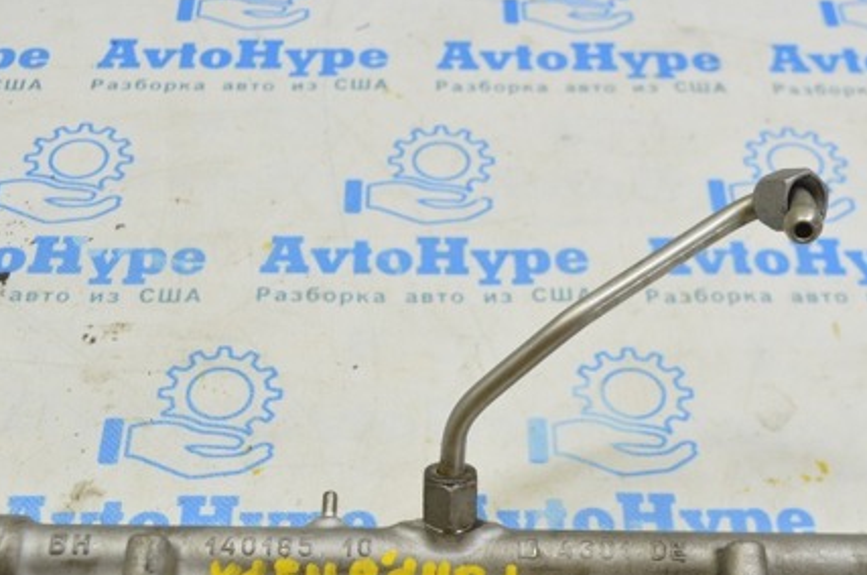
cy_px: 355
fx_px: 1514
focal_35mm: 63
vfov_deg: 21.4
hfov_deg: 31.9
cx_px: 483
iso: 400
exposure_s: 1/25
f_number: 5.6
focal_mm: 28
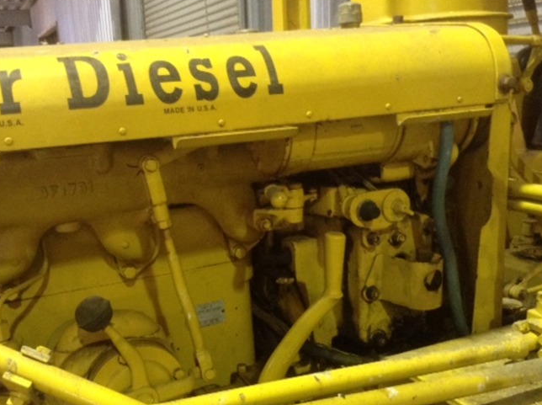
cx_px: 243
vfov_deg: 34.9
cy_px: 246
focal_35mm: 41
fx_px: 641
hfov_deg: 45.8
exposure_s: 1/24
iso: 250
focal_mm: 3.3
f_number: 2.4
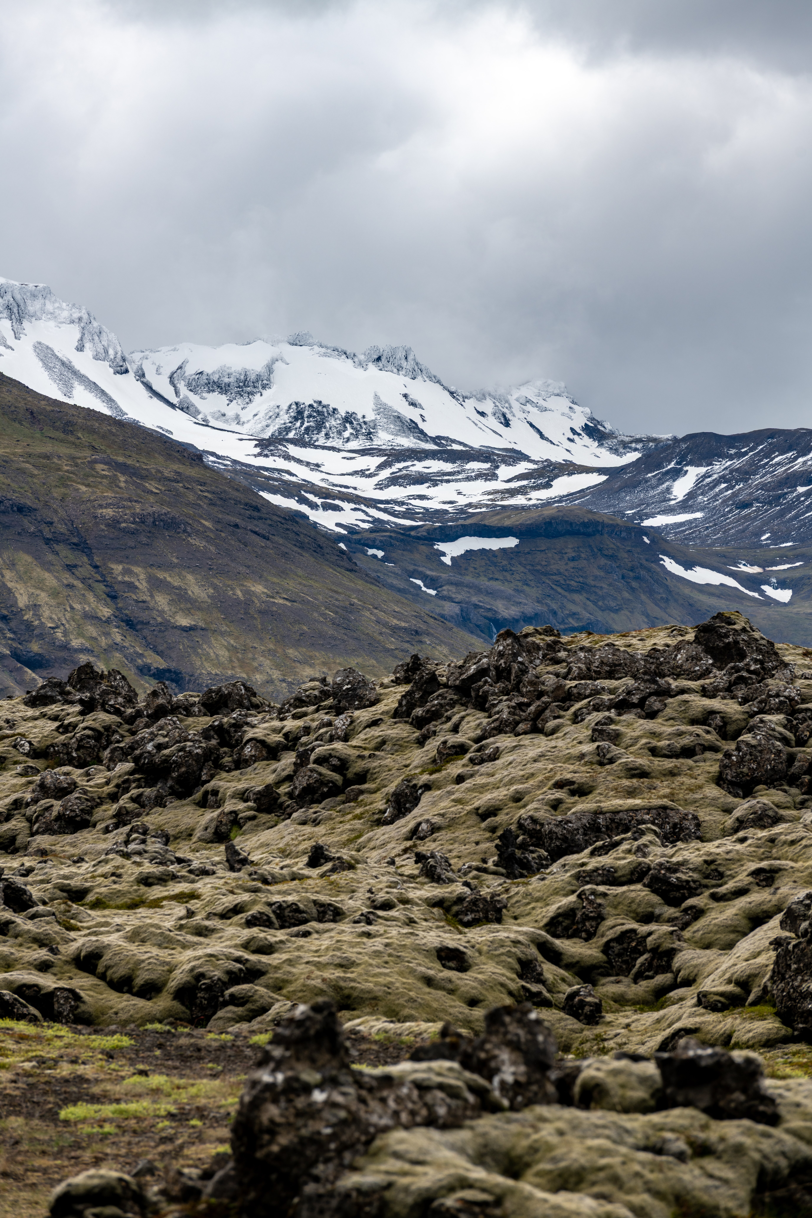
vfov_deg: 11.4
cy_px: 609
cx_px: 406
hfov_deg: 7.6
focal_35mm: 180
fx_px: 6090
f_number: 9
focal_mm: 180
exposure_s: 1/250
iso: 64
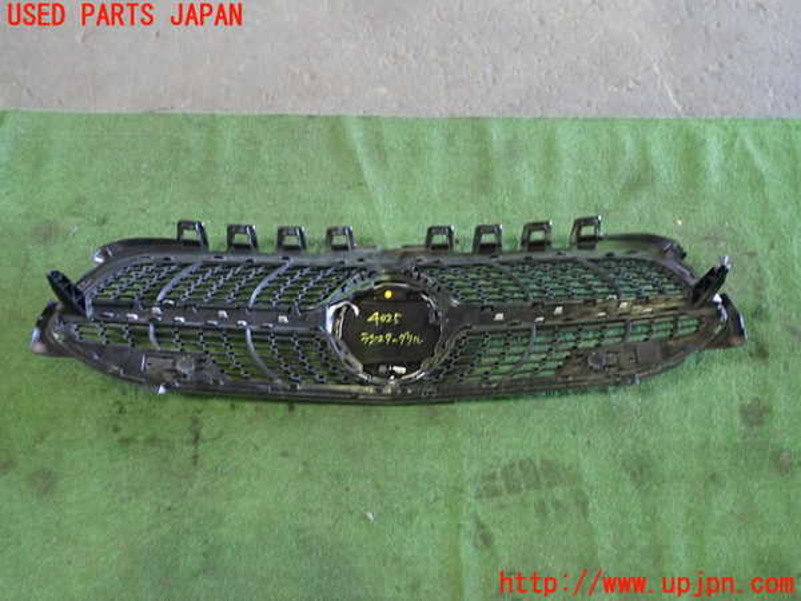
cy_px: 300
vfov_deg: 46.8
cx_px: 400
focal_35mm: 30
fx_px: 694
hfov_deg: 60.0
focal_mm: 5.4
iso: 400
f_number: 2.3
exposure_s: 1/30
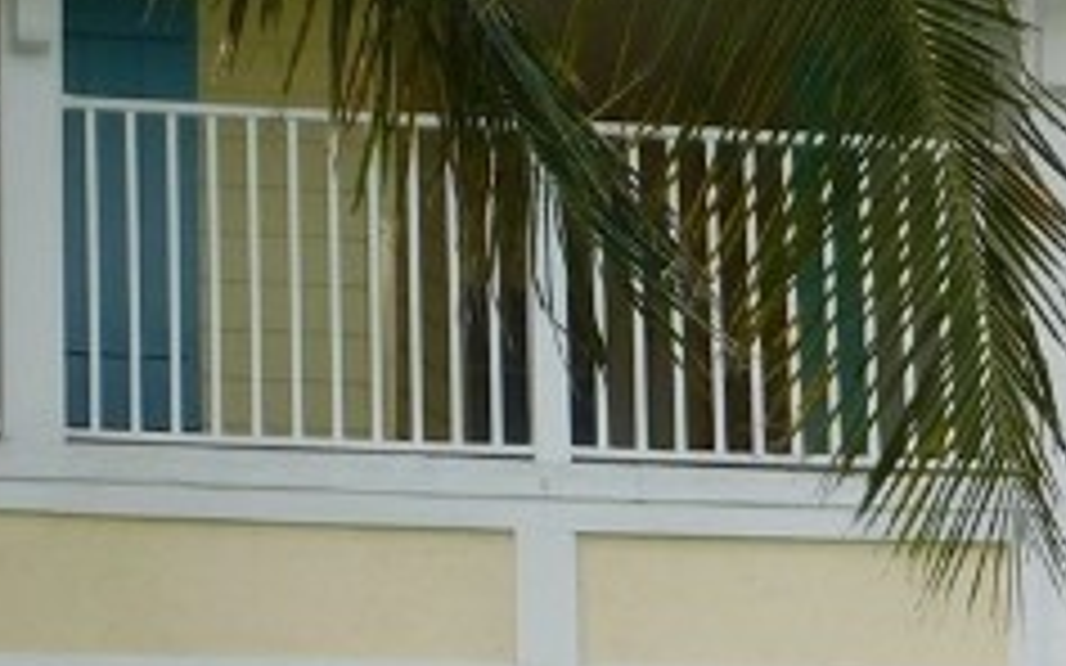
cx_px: 1655
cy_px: 976
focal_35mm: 270
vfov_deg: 4.8
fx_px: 7842
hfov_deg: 7.6
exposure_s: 1/400
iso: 125
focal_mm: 10.4
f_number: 4
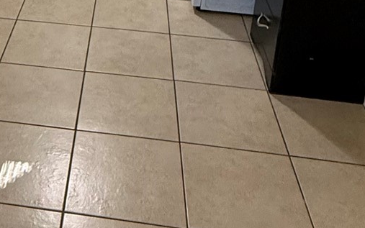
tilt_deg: -16.2
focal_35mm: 60
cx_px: 41
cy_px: -112
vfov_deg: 19.0
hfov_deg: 32.4
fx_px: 597
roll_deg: -1.8
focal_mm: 2.22
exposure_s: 1/60
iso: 320
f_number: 2.2
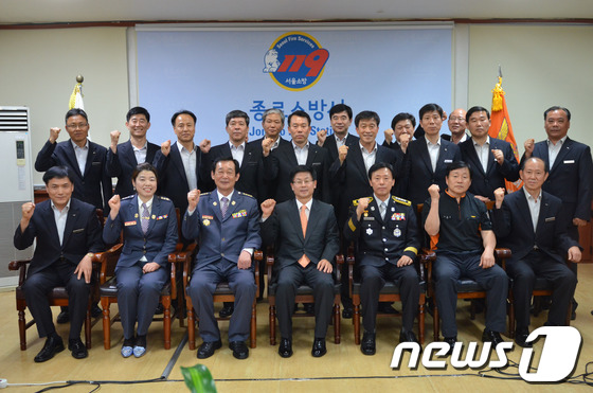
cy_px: 196
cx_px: 296
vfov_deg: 36.7
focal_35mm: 36
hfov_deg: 53.2
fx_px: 592
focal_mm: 24
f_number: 2.8
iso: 1600
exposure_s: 1/160
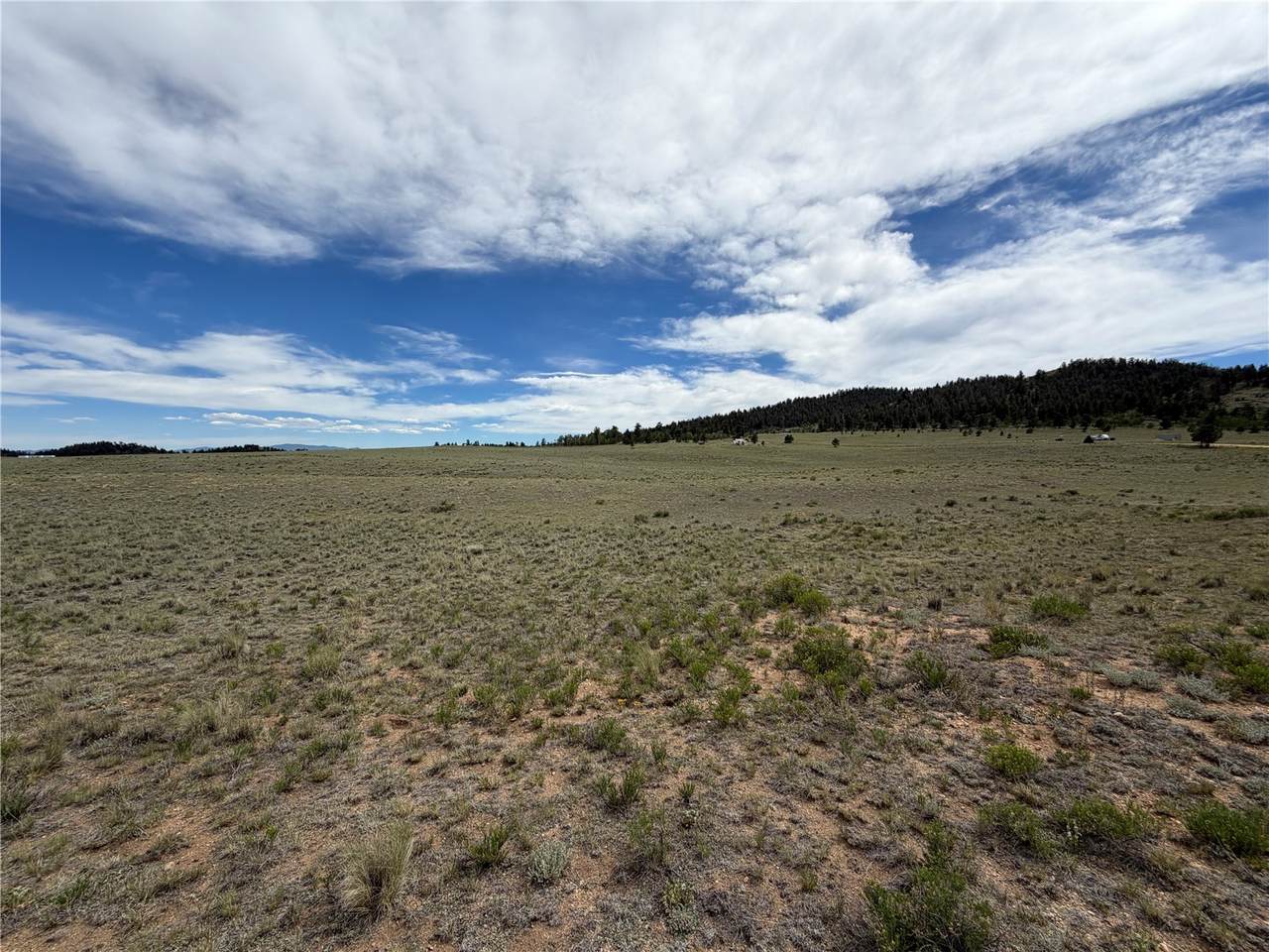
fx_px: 513
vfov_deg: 85.7
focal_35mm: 14
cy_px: 476
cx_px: 634
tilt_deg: -1.5
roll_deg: -0.1
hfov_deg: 102.1
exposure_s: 1/1399
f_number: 2.2
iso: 20
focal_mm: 2.22
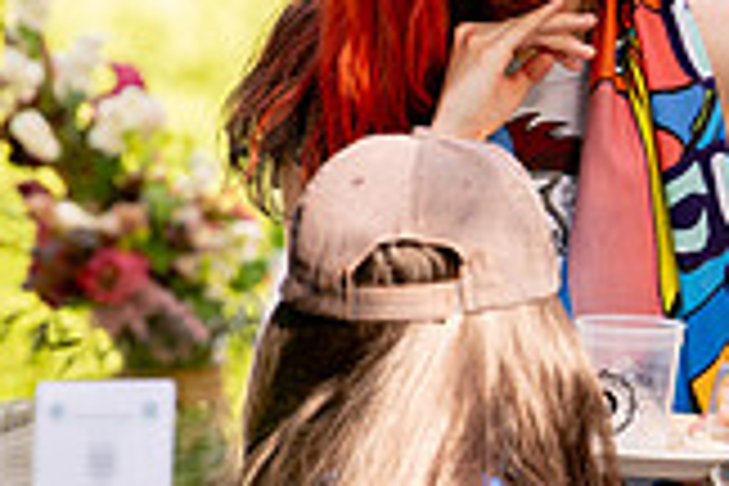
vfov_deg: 1.8
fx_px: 15774
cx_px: 874
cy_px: 182
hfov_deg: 2.6
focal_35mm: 779
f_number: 5
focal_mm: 200
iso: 500
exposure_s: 1/400
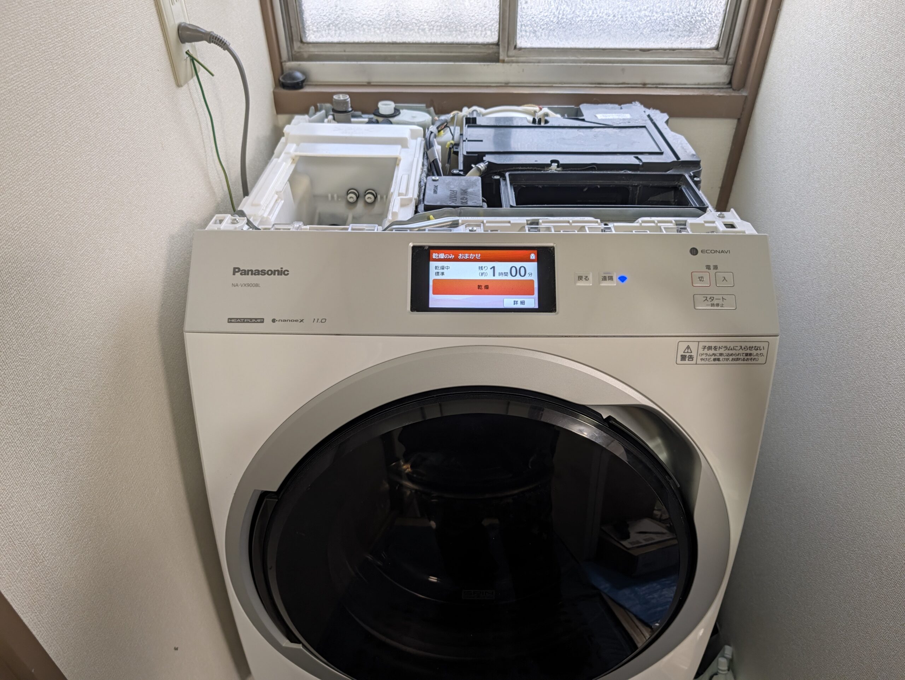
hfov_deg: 71.6
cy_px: 340
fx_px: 628
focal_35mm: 24
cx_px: 452
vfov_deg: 56.9
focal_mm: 6.9
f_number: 1.68
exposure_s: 1/130
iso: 24
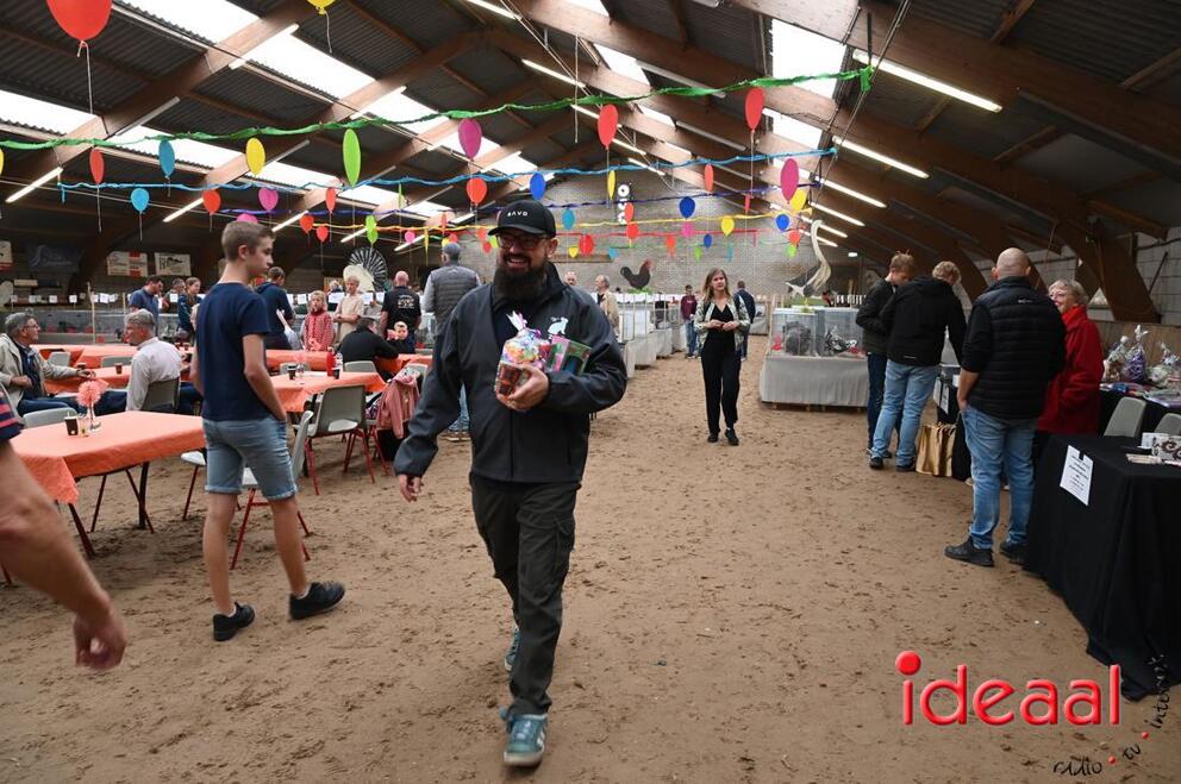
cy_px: 392
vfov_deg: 53.0
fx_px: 786
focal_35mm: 24
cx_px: 590
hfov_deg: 73.8
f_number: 8
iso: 1250
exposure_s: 1/60
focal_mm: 24
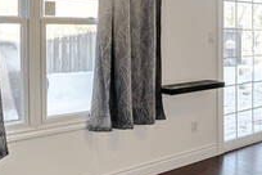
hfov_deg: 35.3
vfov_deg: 28.0
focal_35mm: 47
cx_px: 294
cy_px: 34
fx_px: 342
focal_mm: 10
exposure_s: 1/50
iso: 200
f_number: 7.1
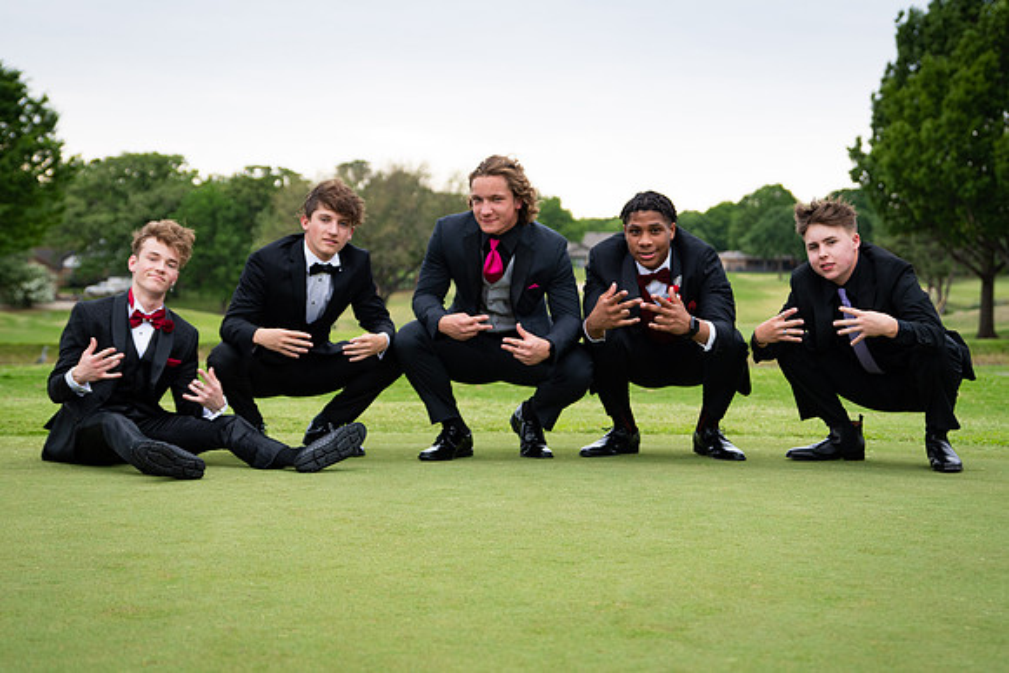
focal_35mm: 74
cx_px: 489
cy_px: 345
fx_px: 2083
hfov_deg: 27.2
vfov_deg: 18.4
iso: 320
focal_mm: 48
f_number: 2.8
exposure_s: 1/500
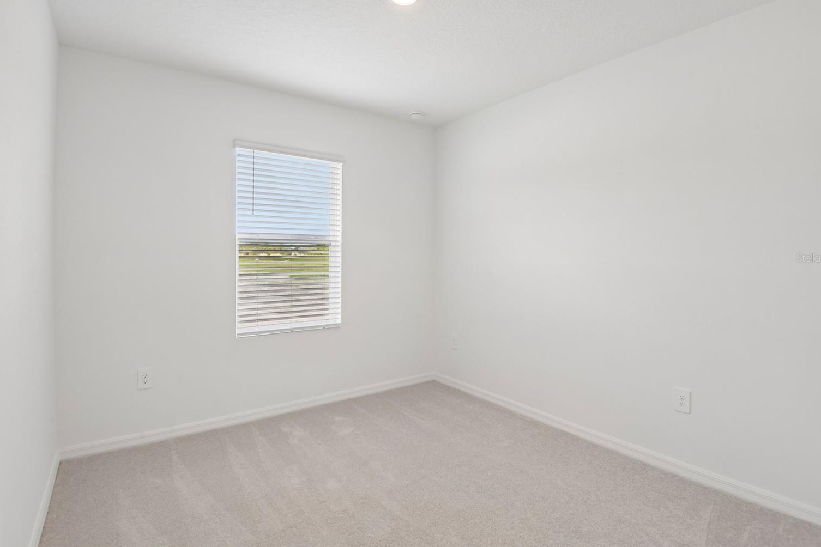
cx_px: 409
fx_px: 388
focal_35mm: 17
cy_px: 258
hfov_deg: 93.3
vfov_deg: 70.4
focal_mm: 16
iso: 400
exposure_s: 1/50
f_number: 8
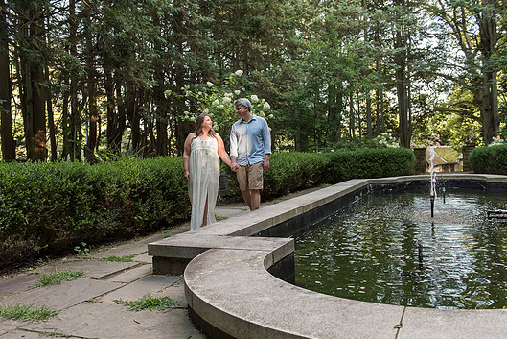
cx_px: 230
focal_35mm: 34
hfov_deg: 55.7
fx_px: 479
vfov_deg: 38.9
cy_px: 170
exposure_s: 1/250
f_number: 3.5
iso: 800
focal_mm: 31
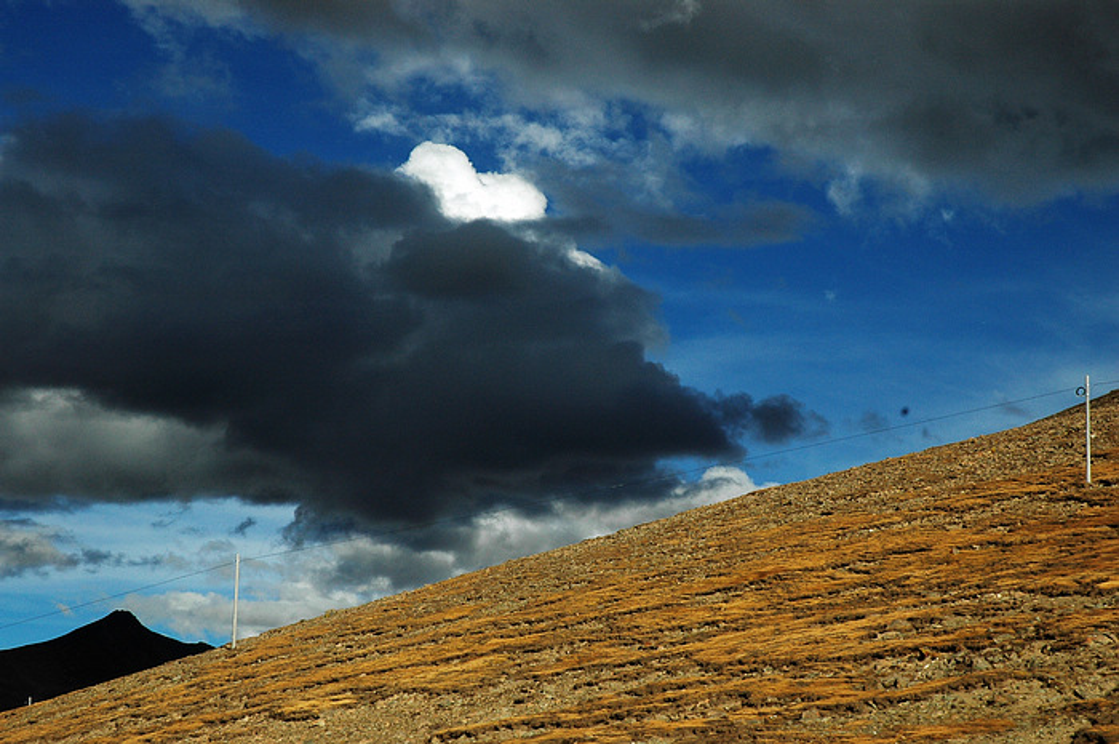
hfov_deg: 24.2
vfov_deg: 16.2
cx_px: 560
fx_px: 2608
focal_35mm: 84
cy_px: 372
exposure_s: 1/640
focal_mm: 56
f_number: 14
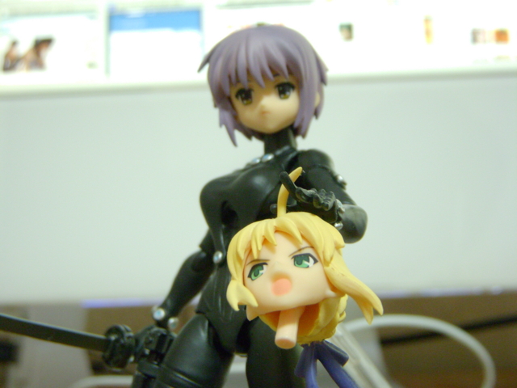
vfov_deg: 22.3
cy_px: 194
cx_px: 258
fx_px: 986
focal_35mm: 66
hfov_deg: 29.4
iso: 400
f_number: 3.7
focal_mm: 11
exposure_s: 1/6
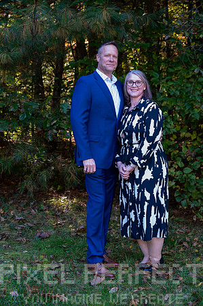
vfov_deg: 32.9
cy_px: 153
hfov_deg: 22.2
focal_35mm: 61
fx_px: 517
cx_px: 102
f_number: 6
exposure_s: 1/60
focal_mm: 61
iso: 1000
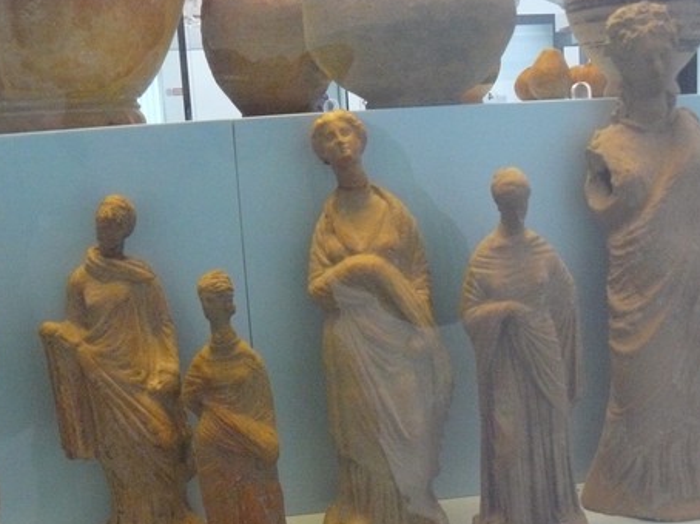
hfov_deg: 42.1
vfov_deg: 32.1
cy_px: 317
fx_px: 910
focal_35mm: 45
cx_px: 369
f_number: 2.8
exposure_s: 1/100
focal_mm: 6
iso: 800
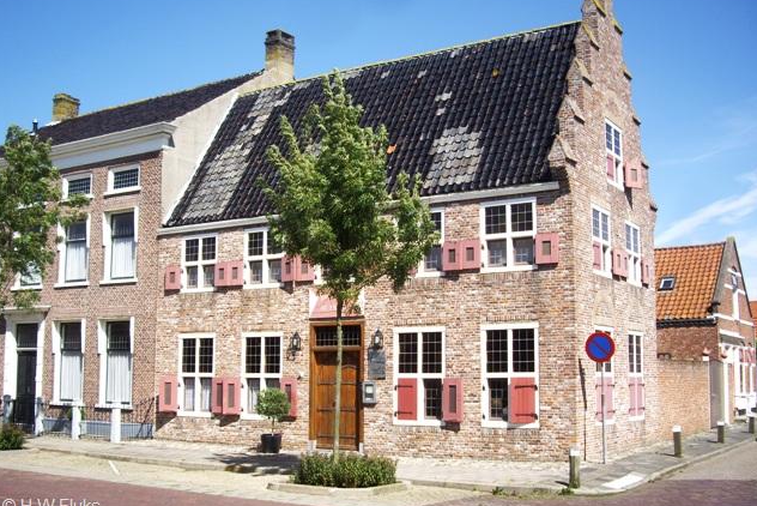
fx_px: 841
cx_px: 377
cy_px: 231
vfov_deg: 33.4
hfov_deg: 48.4
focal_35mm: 40
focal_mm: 7.9
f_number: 2.8
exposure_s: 1/640
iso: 64
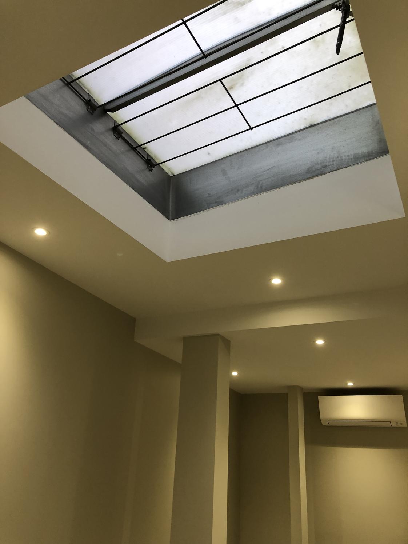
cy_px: 272
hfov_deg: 49.7
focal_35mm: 28
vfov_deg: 63.4
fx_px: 440
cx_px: 204
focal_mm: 4
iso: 40
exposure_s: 1/33
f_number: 1.8
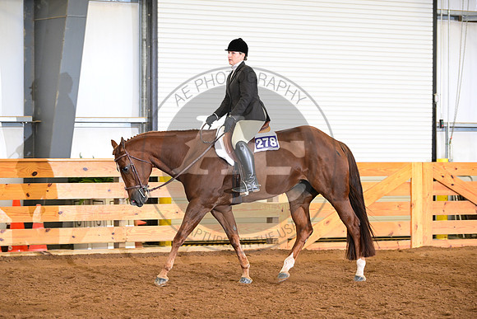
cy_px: 160
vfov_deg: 9.8
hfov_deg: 14.7
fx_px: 1855
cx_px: 238
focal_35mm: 140
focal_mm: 140
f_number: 4.5
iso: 2500
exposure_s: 1/200
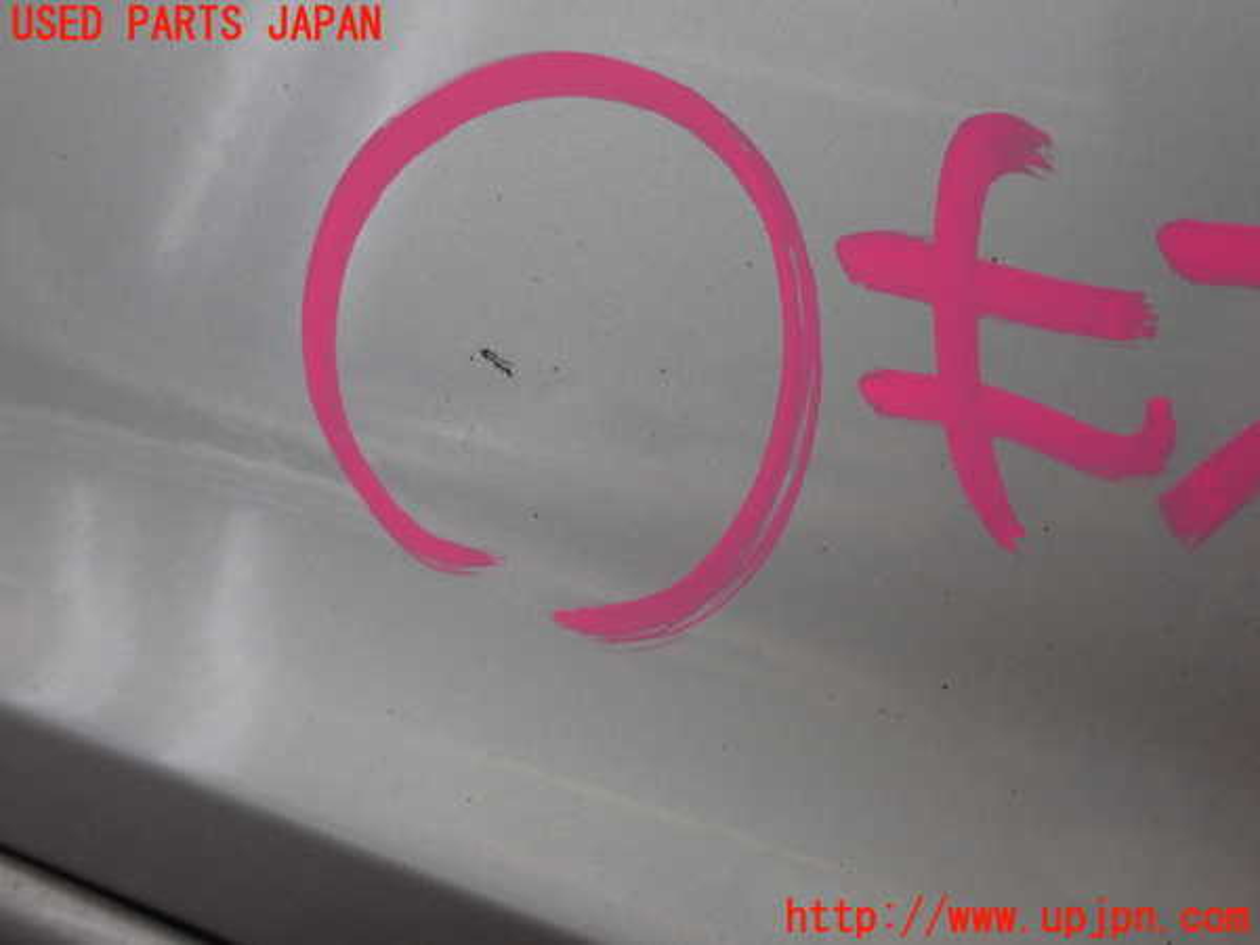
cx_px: 630
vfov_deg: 29.1
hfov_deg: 38.2
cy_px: 472
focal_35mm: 50
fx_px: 1820
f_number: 3.2
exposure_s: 1/80
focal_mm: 9.01
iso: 200
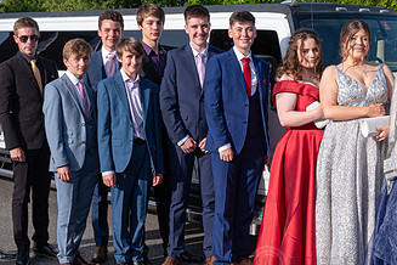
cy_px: 116
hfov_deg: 27.6
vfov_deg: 18.7
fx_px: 805
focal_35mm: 73
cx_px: 244
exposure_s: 1/250
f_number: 9
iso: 200
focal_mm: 25.4
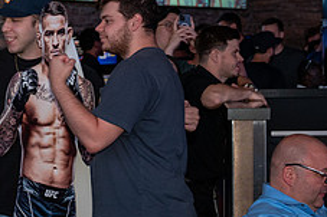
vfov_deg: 8.8
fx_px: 1416
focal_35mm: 156
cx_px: -55
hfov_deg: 12.9
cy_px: 193
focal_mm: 61
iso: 6400
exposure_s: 1/60
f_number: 6
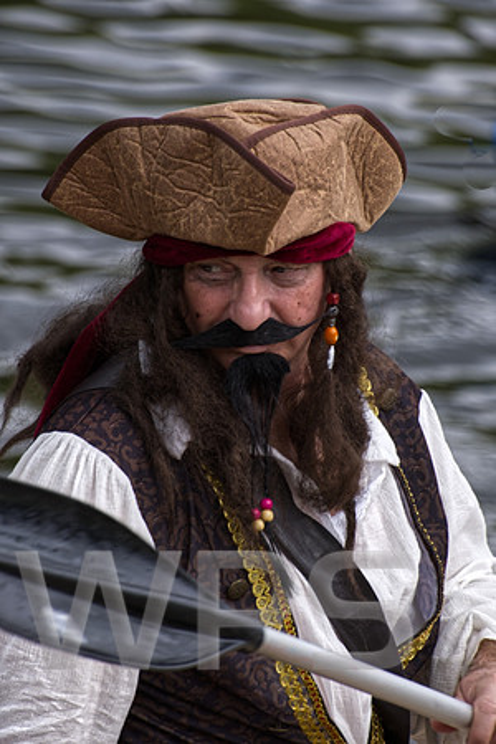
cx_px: 248
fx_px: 9299
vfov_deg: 4.6
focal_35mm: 450
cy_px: 372
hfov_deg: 3.1
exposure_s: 1/250
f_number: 8
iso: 200
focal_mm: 300
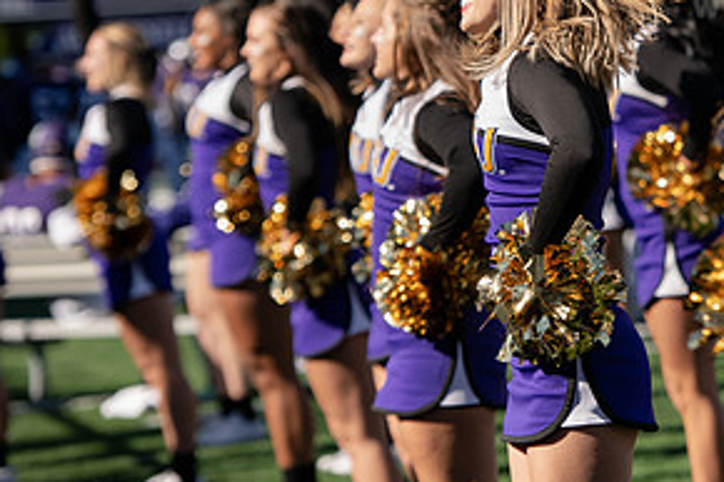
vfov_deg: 5.5
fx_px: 5025
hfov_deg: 8.2
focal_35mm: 250
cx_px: 579
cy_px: 59
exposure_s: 1/1250
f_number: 3.5
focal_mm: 125
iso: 125
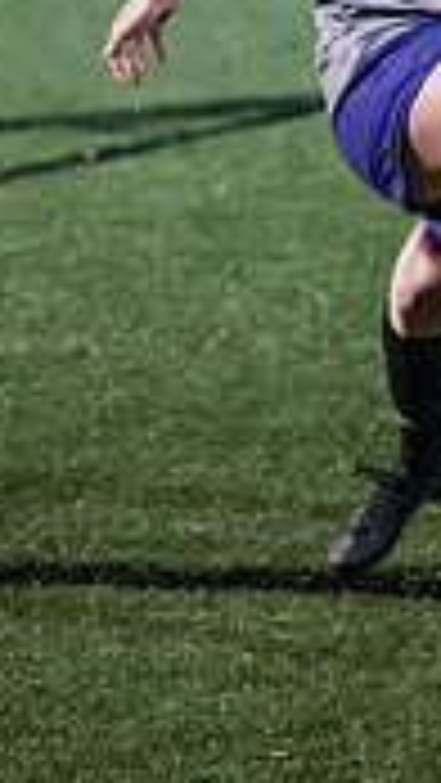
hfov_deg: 4.1
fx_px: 6231
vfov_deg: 7.2
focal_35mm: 300
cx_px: 338
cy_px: 83
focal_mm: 86
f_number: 2.8
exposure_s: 1/1000
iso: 8000
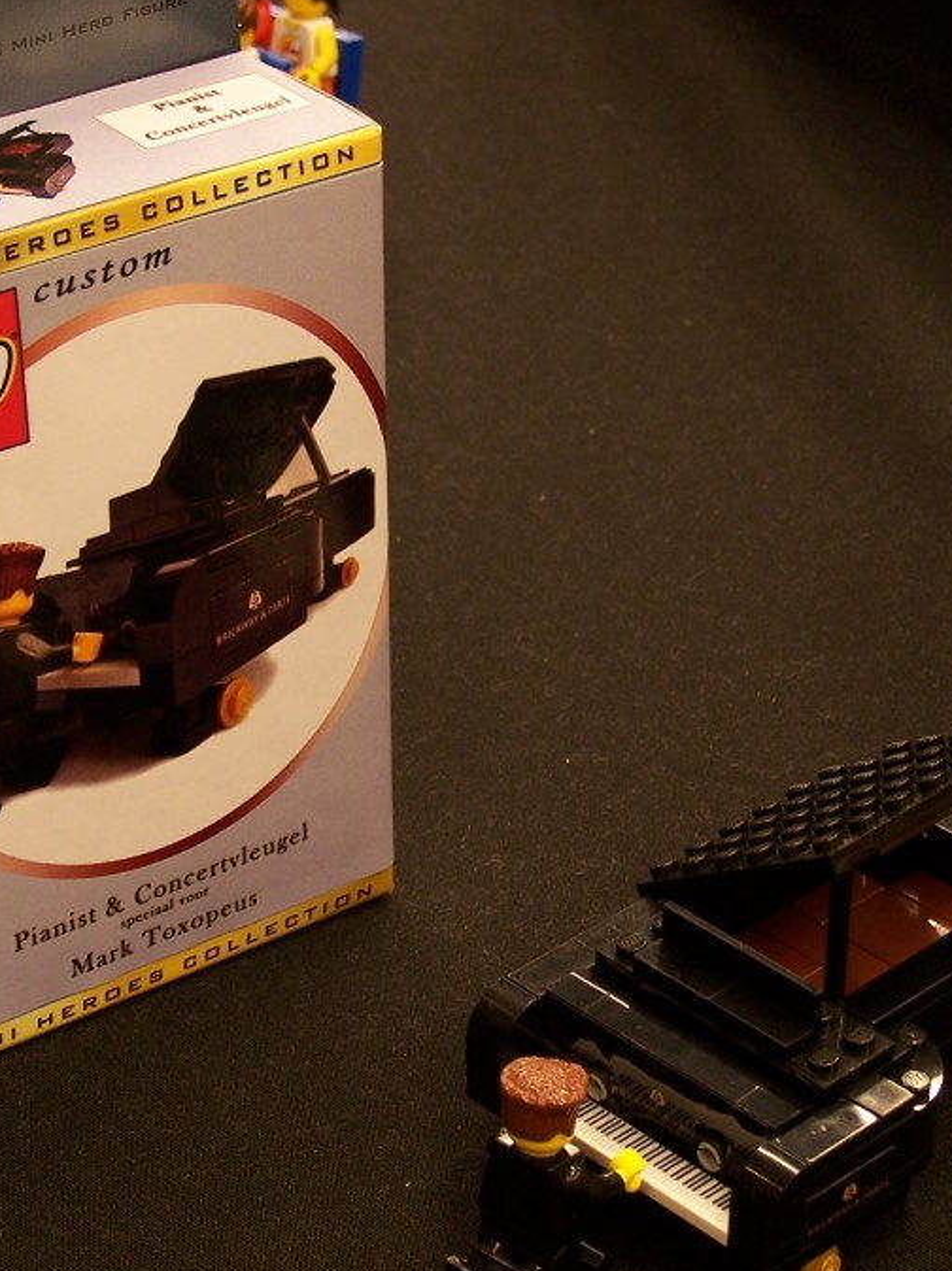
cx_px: 376
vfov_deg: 19.3
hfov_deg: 14.5
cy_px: 614
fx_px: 3744
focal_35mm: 102
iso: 80
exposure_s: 1/2
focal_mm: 11.1
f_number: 3.2
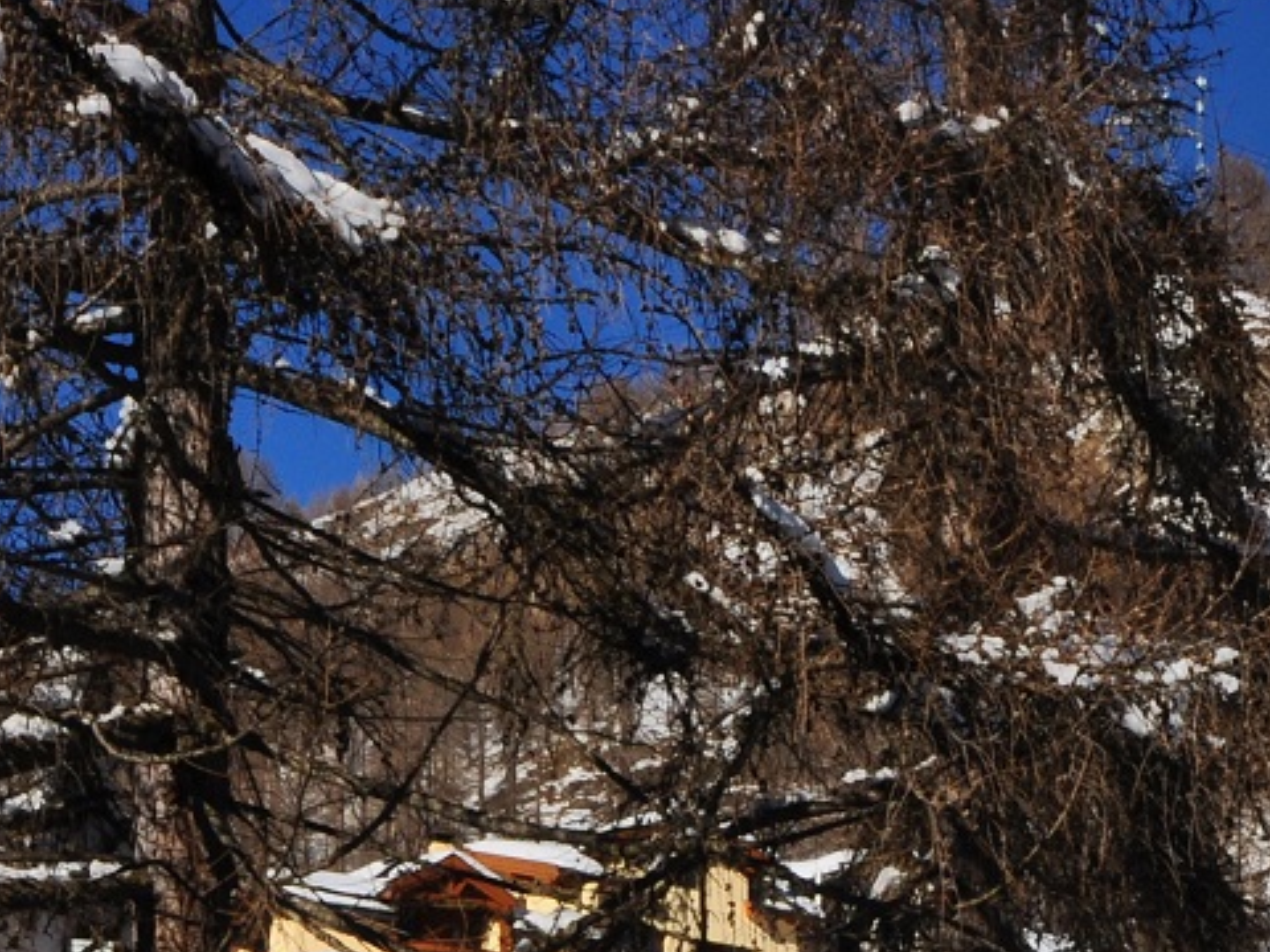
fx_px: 3962
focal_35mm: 108
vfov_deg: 13.0
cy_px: 1437
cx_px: 1460
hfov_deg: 17.5
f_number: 18
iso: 200
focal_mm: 20
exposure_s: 1/200
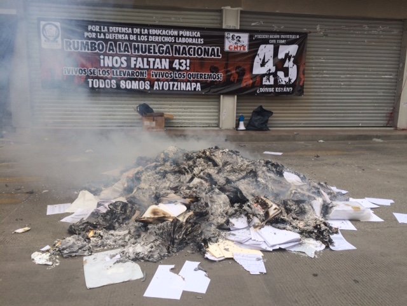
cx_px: 204
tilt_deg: -12.0
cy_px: 153
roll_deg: -1.6
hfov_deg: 61.7
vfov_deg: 48.2
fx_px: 341
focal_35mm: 29
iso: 32
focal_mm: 4.15
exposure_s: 1/2283
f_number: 2.2
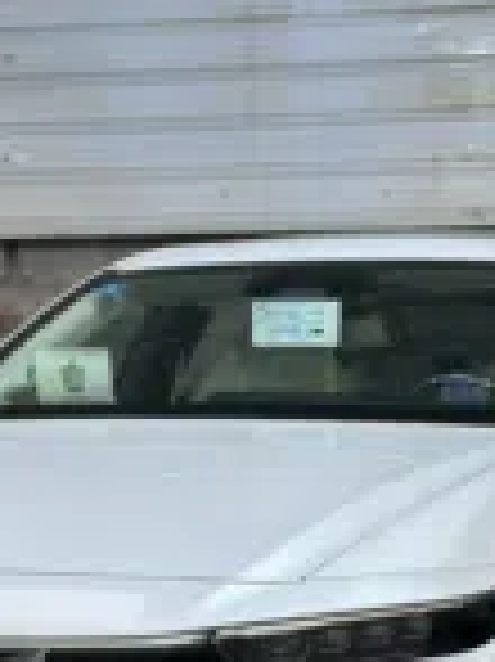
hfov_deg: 11.3
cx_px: 207
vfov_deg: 15.0
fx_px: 2501
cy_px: 522
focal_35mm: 131
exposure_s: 1/50
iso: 80
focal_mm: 6.86
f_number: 1.78
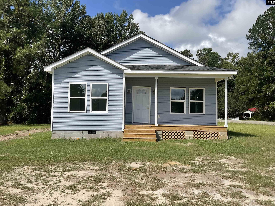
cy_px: 103
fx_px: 230
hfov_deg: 61.7
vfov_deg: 48.2
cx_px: 138
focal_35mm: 29
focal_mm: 3
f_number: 1.8
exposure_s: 1/2538
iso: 16
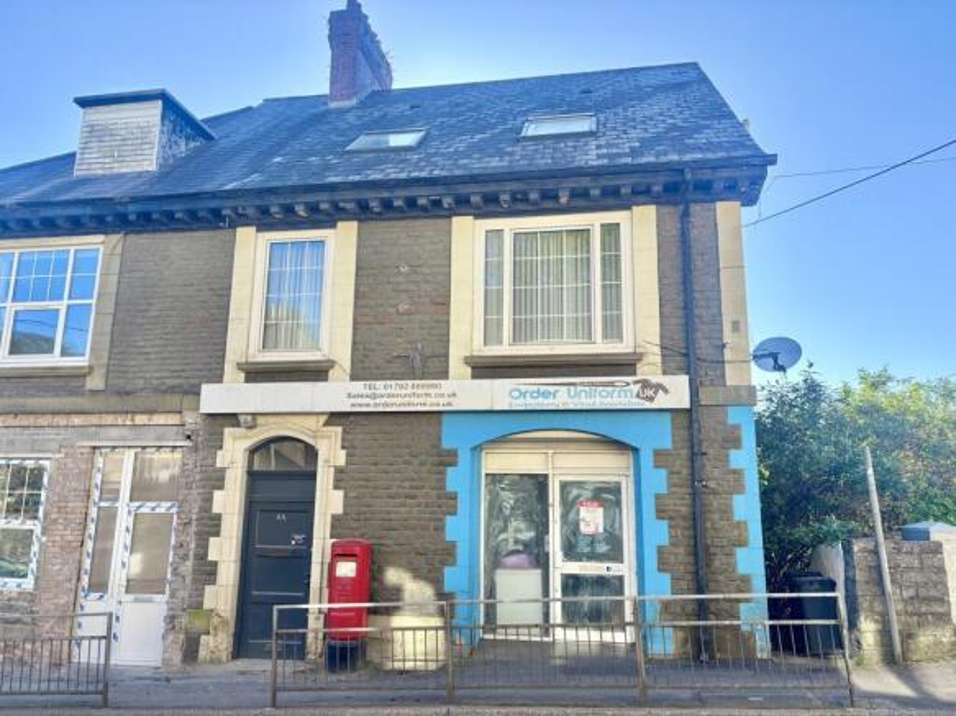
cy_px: 358
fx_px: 718
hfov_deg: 67.3
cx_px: 478
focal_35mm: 26
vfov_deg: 53.0
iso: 50
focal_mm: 5.96
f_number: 1.6
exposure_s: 1/811
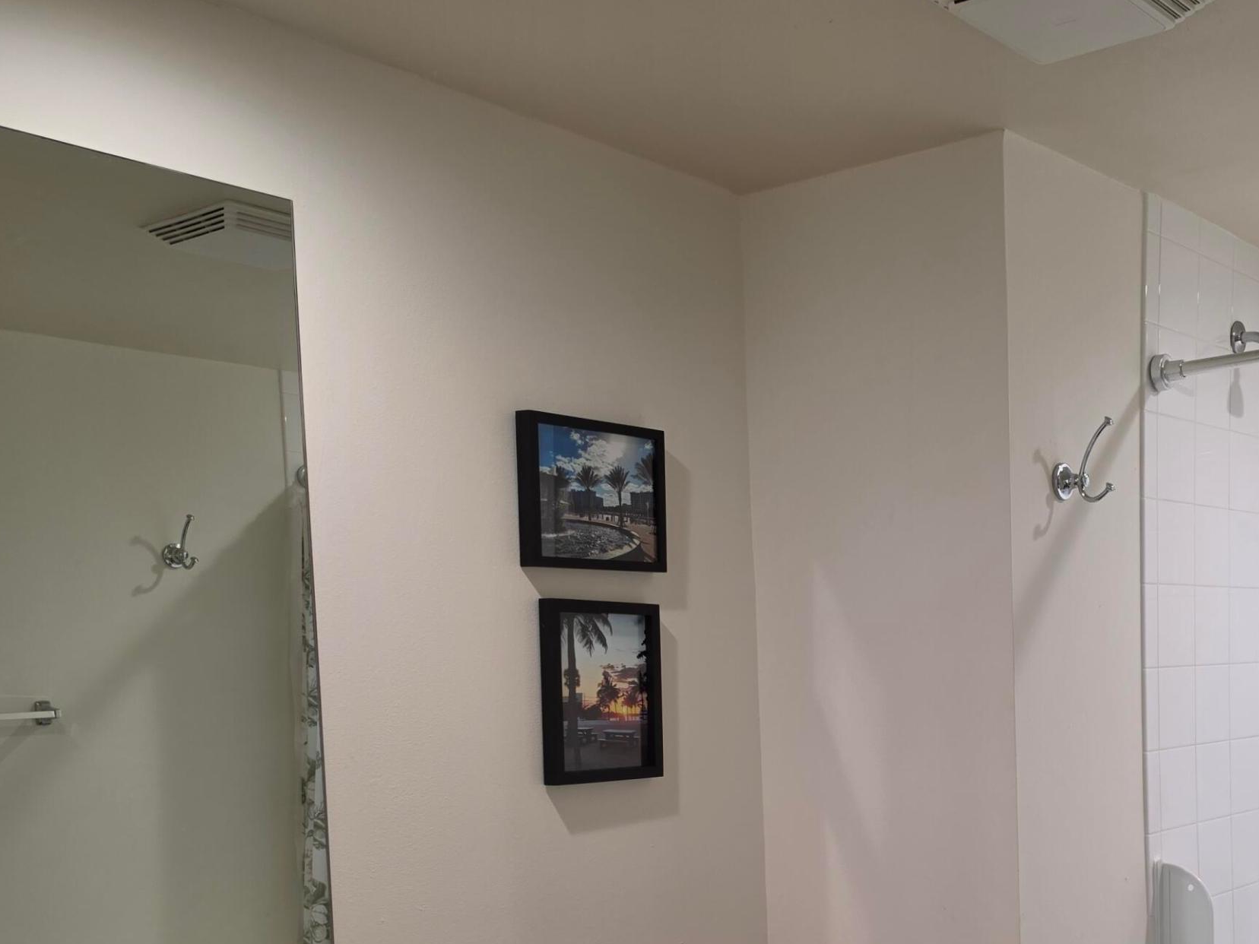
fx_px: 1455
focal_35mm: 40
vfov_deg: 34.3
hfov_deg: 45.1
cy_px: 814
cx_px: 954
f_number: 1.4
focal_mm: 6.5
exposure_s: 1/120
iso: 64
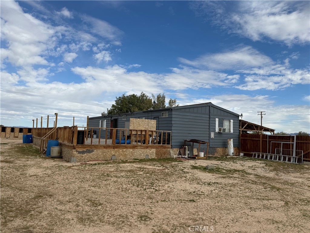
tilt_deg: +5.8
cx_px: 155
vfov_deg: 56.8
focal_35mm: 24
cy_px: 116
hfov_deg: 71.6
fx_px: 215
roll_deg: -1.9
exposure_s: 1/6711
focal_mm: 6.76
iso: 80
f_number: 1.78
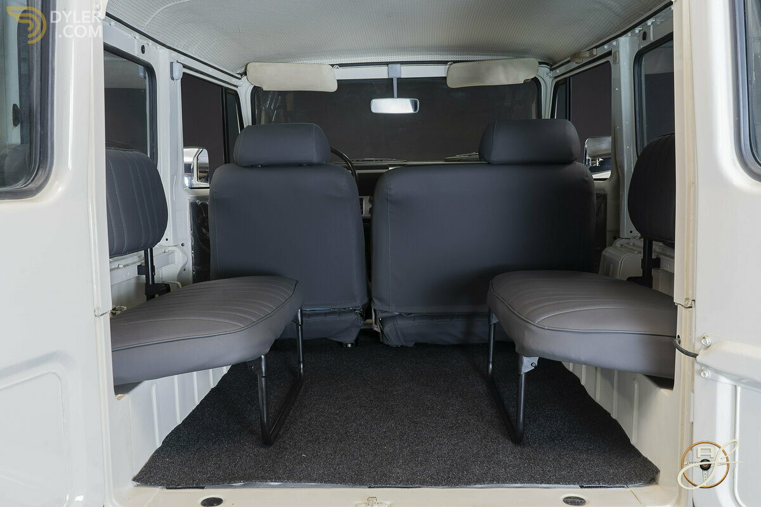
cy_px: 254
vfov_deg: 40.0
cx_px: 380
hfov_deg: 57.2
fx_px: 698
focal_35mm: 33
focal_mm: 33
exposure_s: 1.3
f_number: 10
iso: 250
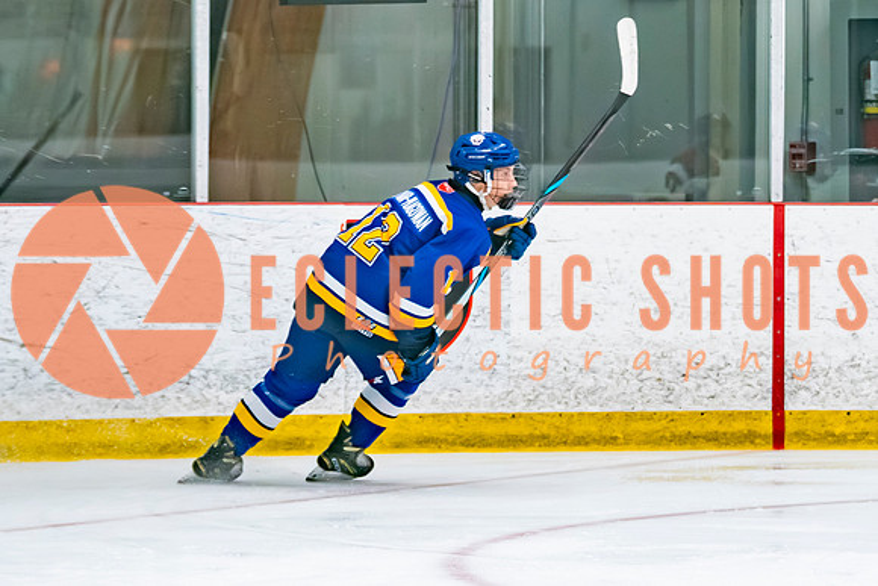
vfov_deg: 5.1
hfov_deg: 7.7
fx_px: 6526
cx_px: 508
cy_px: 281
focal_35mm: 268
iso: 1600
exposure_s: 1/640
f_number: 2.8
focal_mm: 120
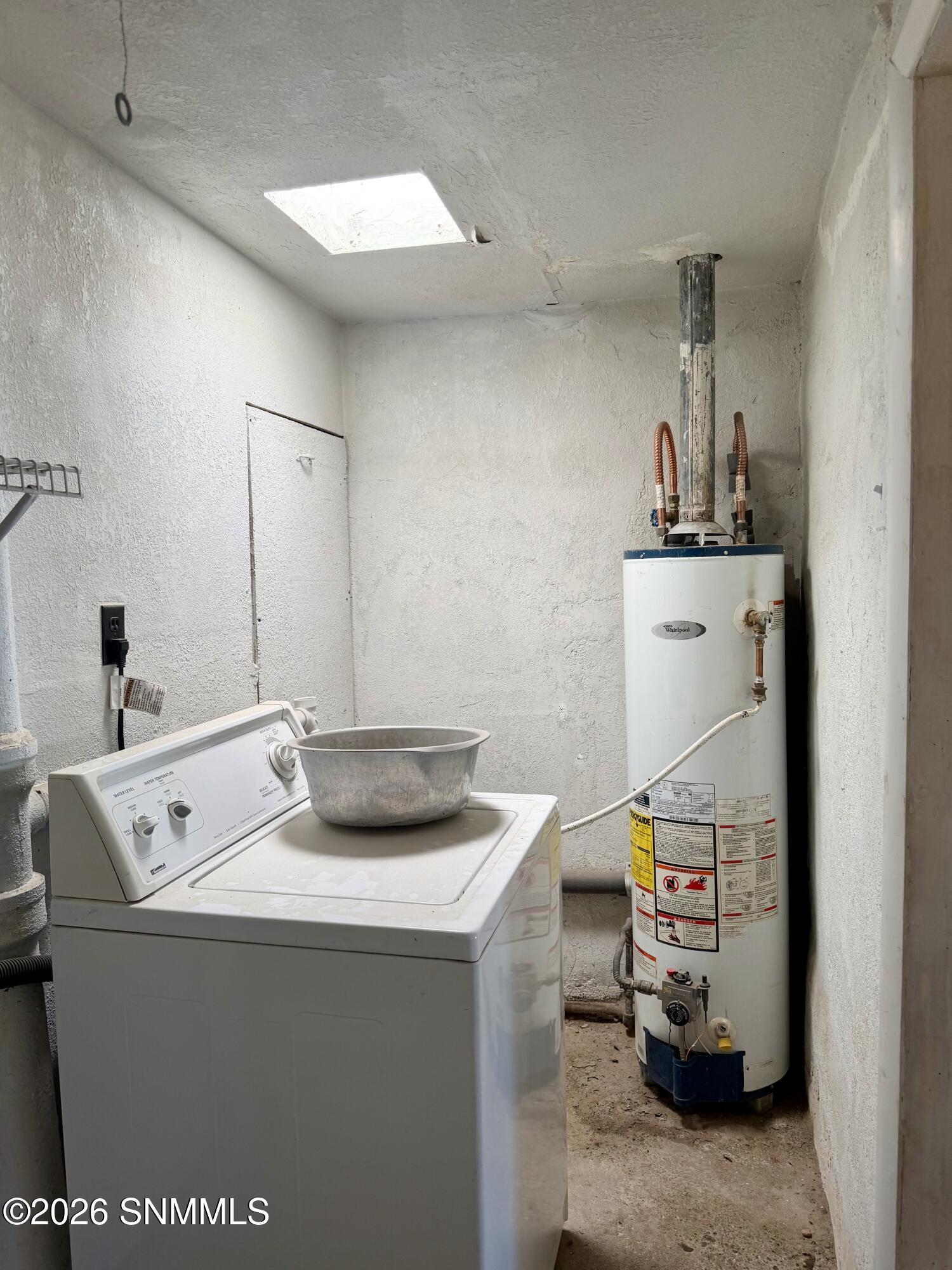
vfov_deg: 71.6
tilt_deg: -2.2
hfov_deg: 56.8
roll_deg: -0.7
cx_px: 476
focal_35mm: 24
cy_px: 635
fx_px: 880
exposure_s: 1/121
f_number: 1.78
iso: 125
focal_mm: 6.76
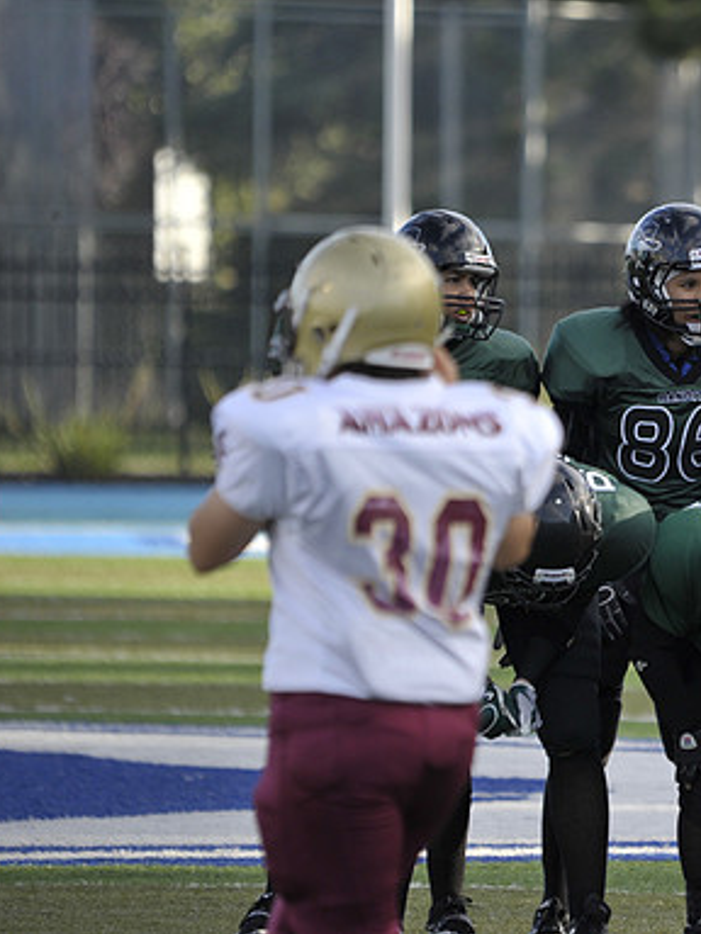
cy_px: 467
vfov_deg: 2.7
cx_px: 672
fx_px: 19603
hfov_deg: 2.0
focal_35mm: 726
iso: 1000
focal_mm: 500
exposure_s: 1/1000
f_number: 6.3
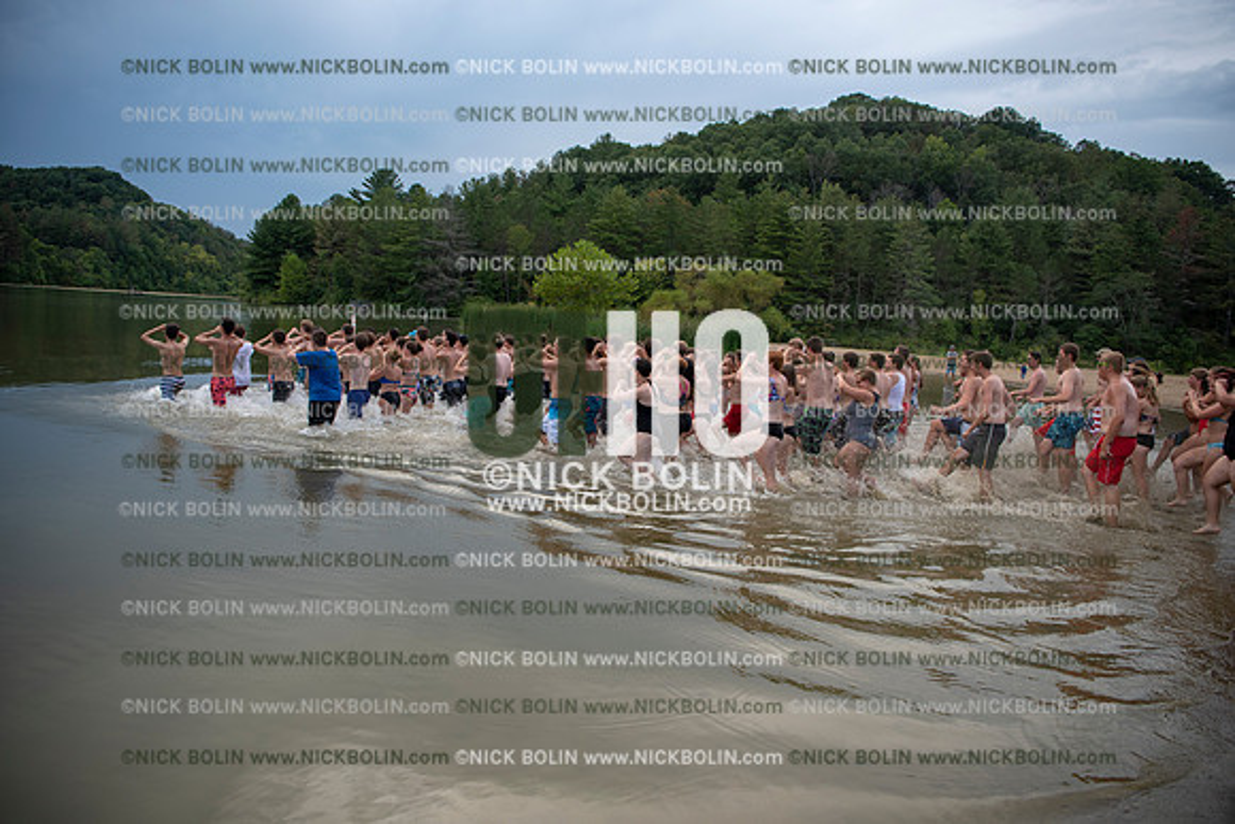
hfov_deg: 73.7
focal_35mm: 24
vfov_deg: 53.2
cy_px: 412
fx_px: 823
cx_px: 618
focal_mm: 24
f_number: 3.2
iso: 160
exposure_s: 1/800
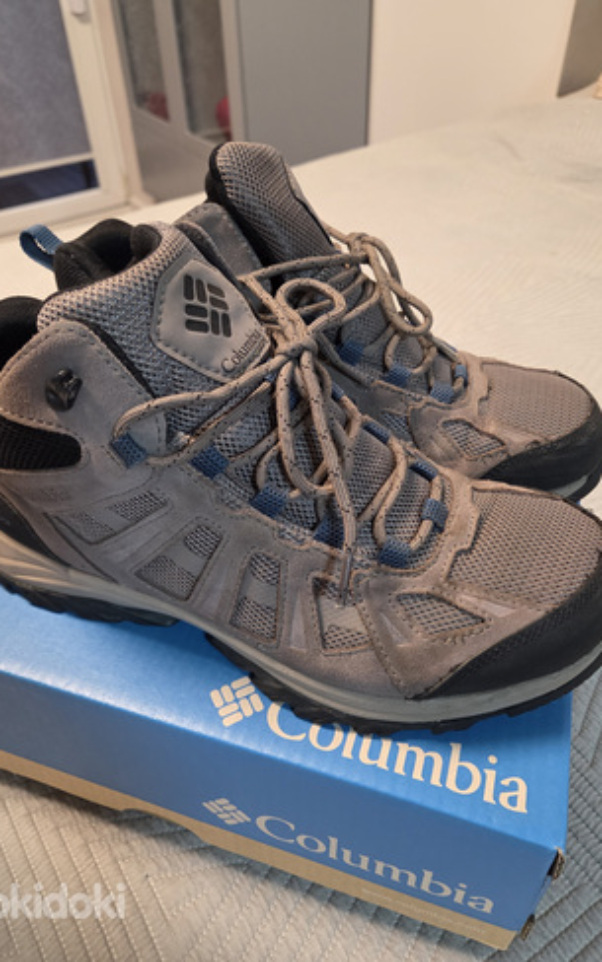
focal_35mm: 25
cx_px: 299
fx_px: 656
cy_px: 477
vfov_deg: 72.5
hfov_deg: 49.3
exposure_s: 1/100
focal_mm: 5.4
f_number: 1.8
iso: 640
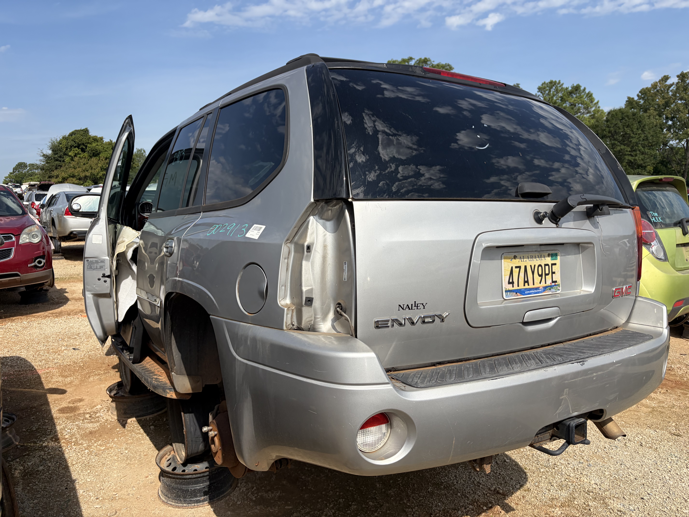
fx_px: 518
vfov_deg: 53.1
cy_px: 258
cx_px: 344
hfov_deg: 67.3
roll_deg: +1.7
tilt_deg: -7.6
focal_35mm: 26
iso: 64
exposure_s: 1/6993
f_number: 1.6
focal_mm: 5.96
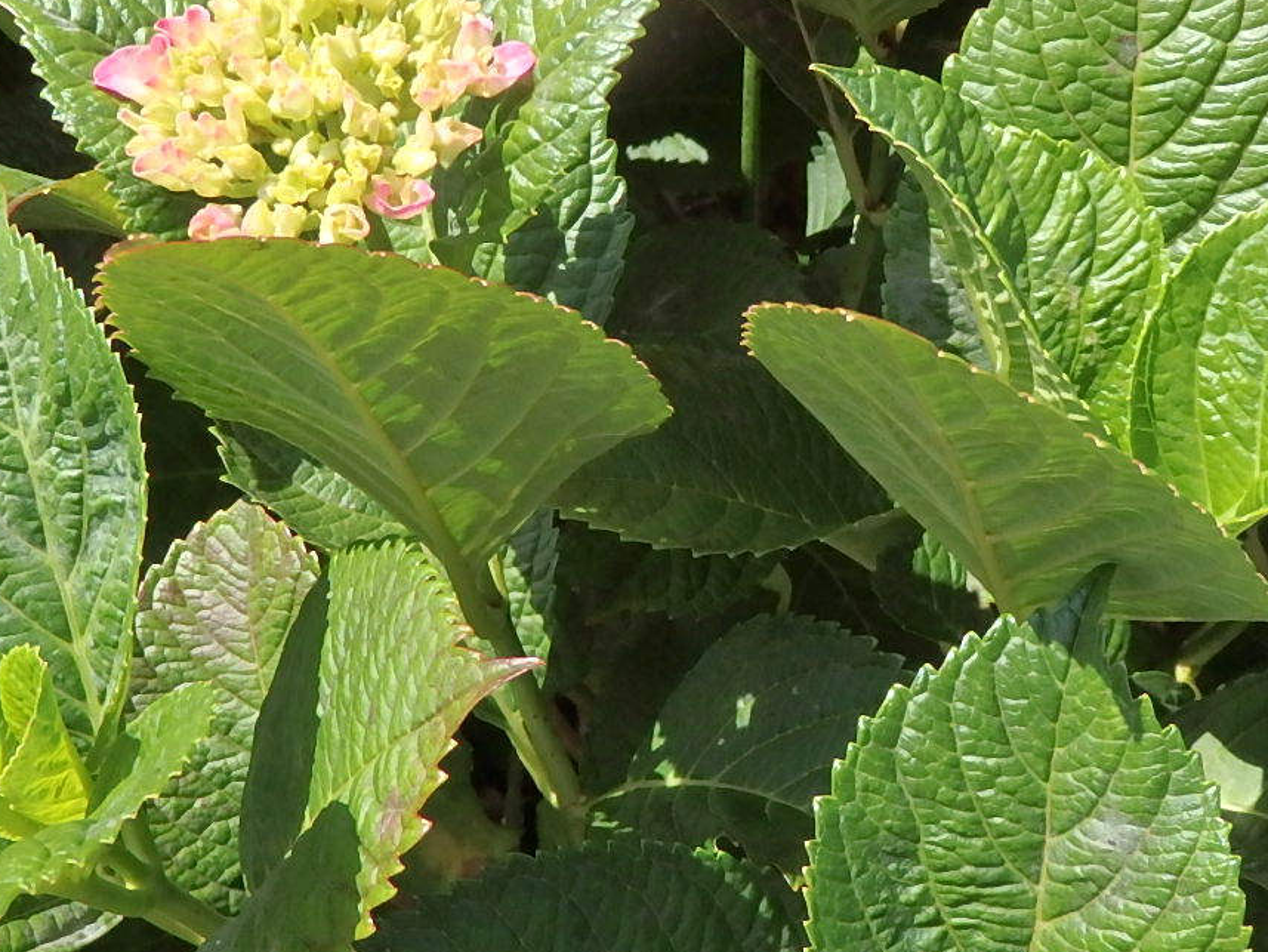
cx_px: 617
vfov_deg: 26.1
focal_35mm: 56
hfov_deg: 34.3
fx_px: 2052
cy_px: 441
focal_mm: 4.5
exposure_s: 1/1600
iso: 160
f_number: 3
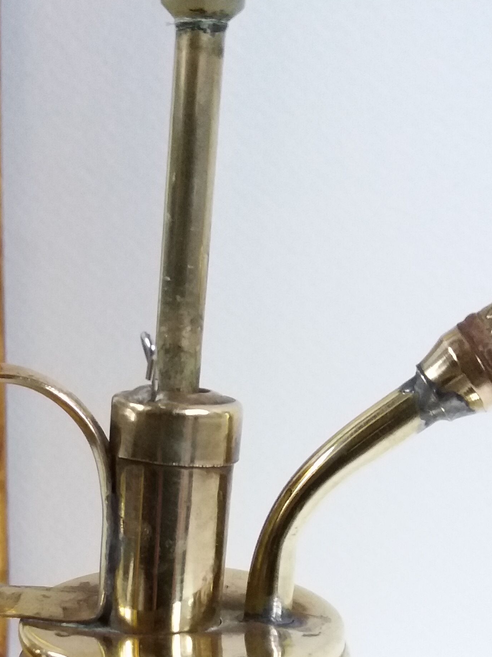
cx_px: 127
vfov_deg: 30.0
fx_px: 1194
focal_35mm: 63
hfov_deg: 23.1
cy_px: 529
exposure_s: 1/199
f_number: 1.9
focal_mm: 3.7
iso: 400
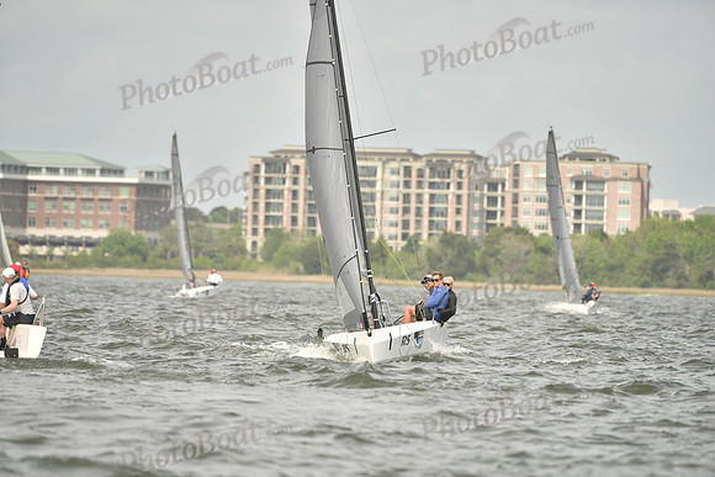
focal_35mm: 400
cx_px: 358
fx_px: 7946
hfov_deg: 5.2
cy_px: 238
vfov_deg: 3.4
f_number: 5.6
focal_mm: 400
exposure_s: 1/1600
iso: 320
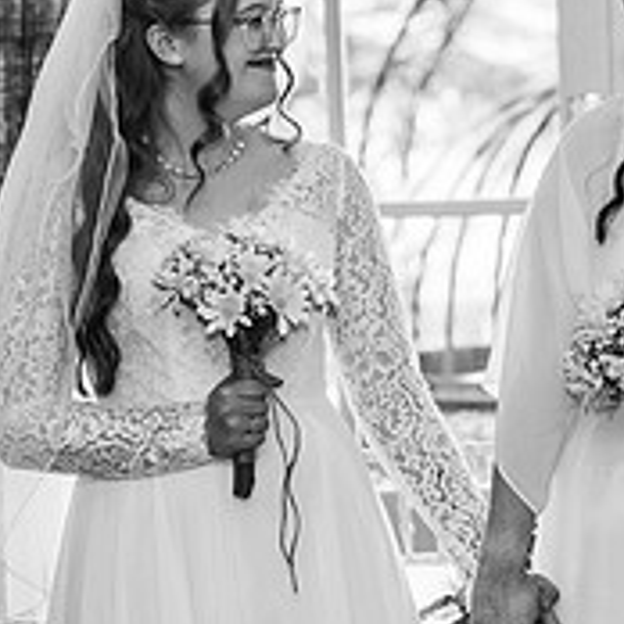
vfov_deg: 8.8
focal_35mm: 198
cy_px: 412
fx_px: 4038
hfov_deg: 8.8
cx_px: 620
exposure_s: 1/200
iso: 400
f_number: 2.8
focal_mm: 70
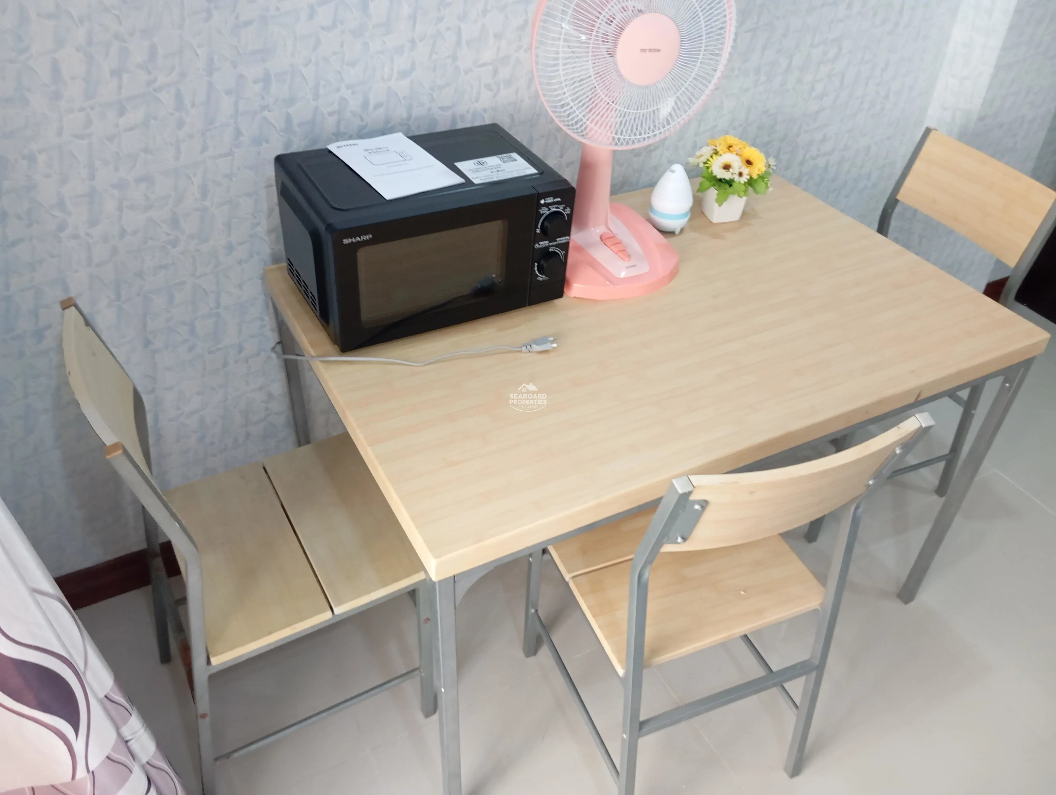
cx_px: 528
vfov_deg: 49.9
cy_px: 398
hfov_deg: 63.4
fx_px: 855
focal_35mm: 28
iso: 1306
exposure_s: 1/33.3
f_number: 1.8
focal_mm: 4.22
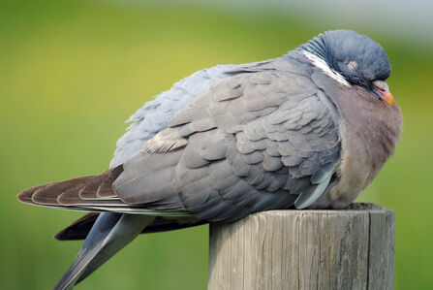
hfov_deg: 2.7
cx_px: 216
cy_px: 145
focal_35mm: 750
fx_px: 9029
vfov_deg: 1.8
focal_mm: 500
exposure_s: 1/500
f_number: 6.3
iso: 220
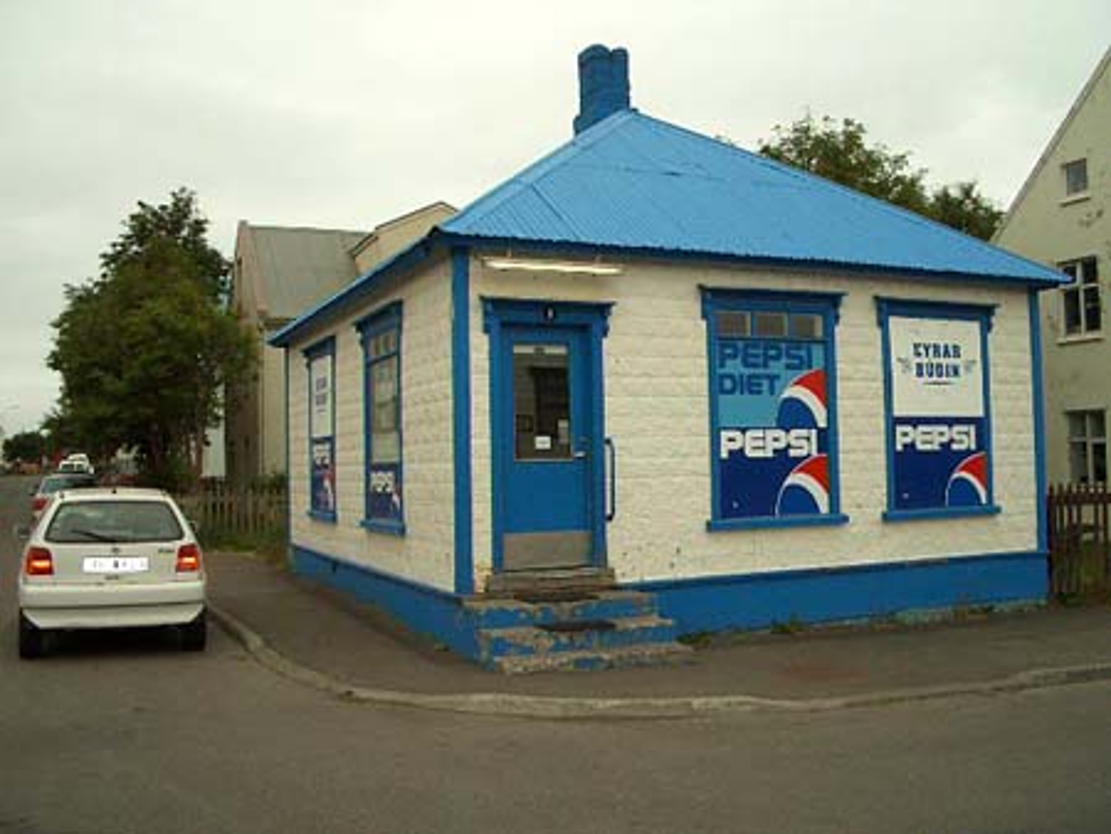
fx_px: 1124
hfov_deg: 52.6
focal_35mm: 35
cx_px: 556
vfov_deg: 40.7
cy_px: 417
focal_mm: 5.8
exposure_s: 1/1000
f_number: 4.3
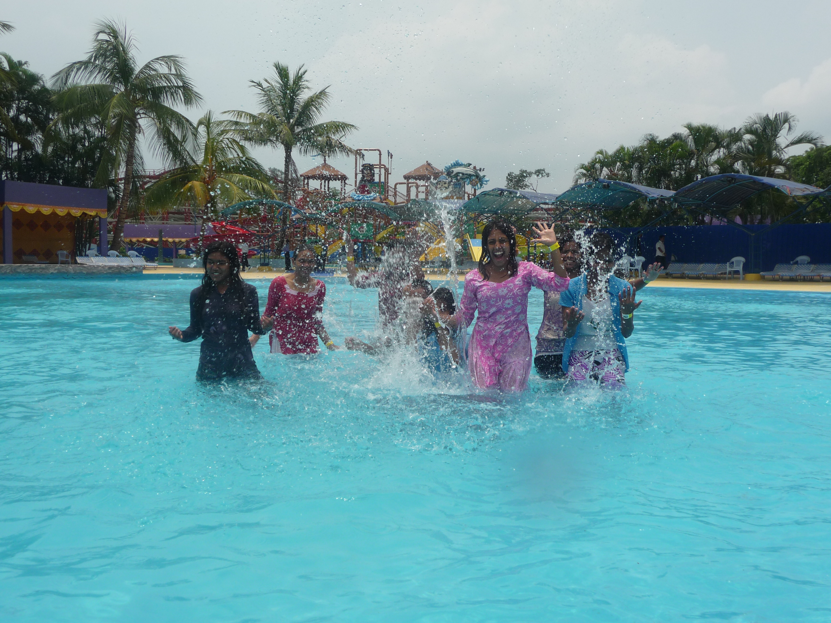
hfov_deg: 56.8
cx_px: 416
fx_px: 768
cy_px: 312
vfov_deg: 44.2
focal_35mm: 32
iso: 100
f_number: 8
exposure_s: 1/400
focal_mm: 5.3
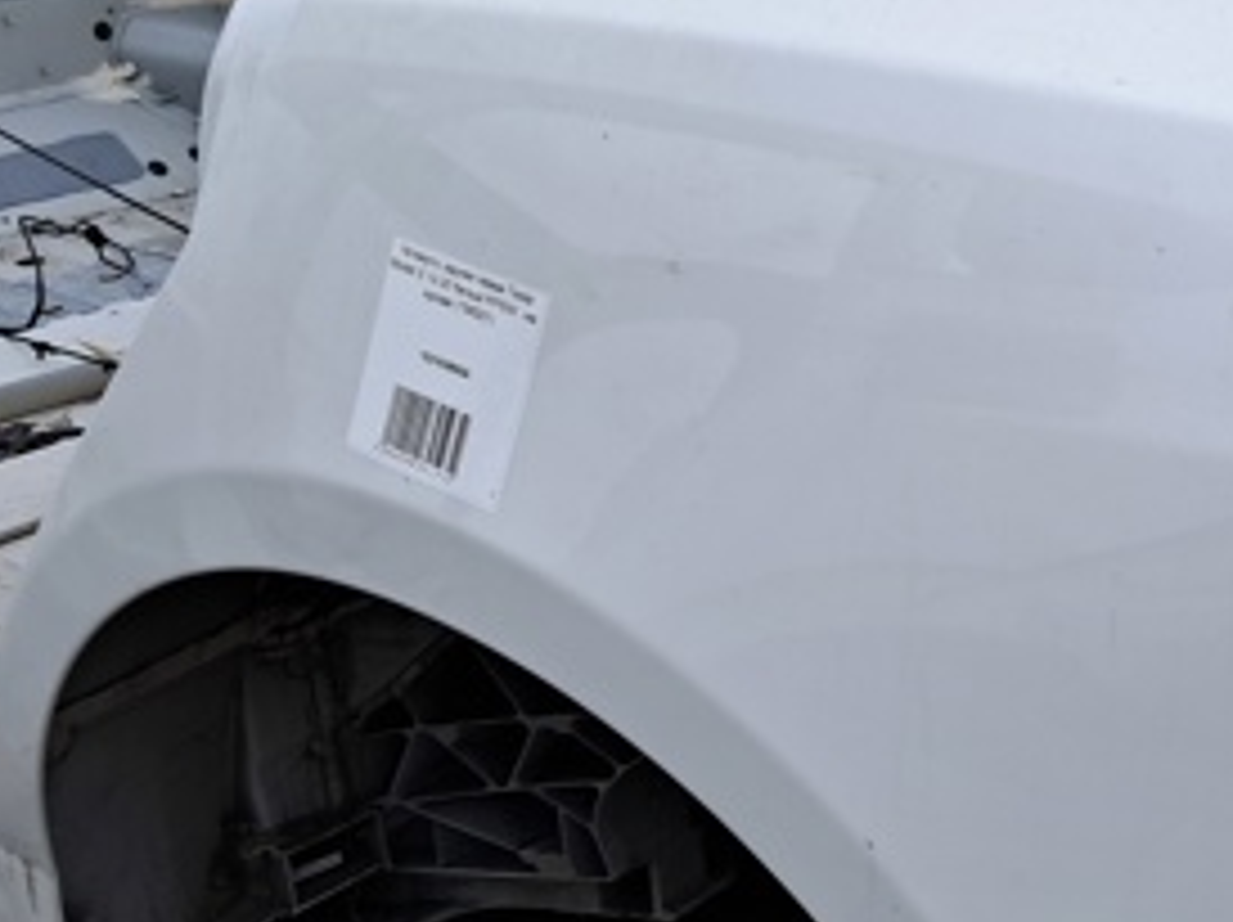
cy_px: 605
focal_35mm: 63
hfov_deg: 28.6
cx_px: 1260
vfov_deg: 23.2
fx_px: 2242
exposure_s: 1/126
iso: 50
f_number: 1.8
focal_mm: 4
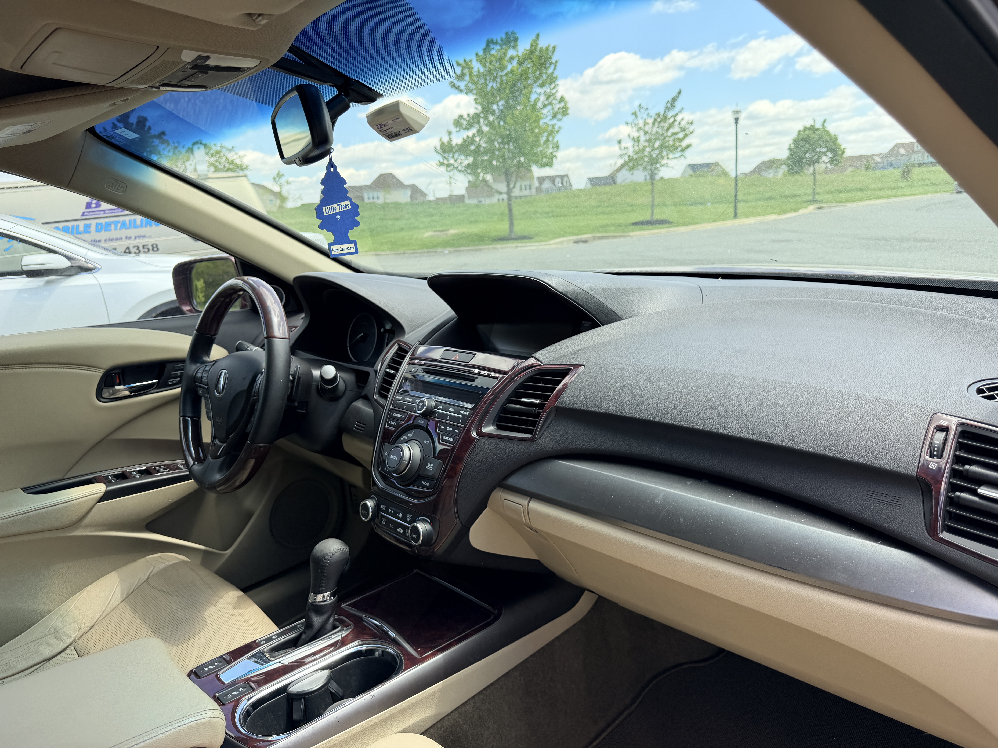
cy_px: 374
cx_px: 499
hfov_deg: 71.6
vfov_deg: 56.8
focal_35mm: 24
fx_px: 692
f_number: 1.78
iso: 80
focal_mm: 6.76
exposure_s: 1/888
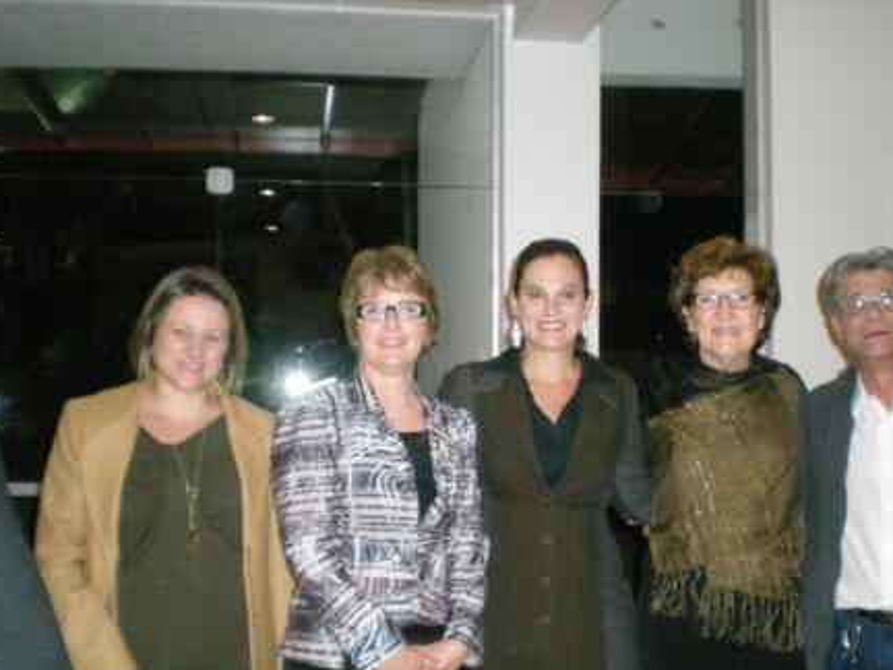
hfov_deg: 42.9
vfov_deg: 32.8
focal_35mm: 44
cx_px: 504
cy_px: 386
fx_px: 1135
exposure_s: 1/60
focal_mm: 6.3
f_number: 3.1
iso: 366
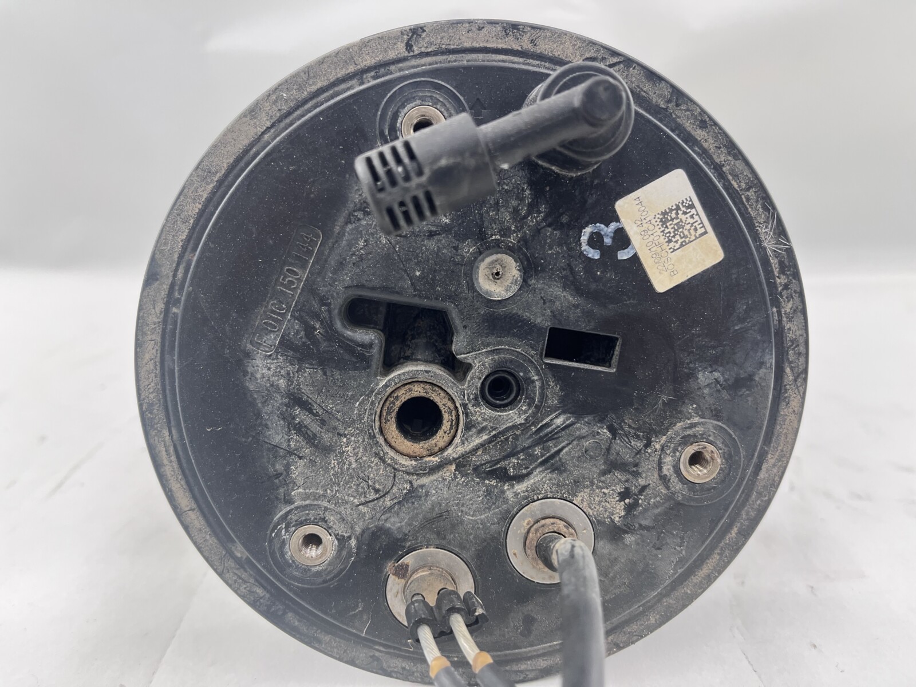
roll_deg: +2.4
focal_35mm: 26
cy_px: 344
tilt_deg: -19.5
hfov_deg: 67.3
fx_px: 688
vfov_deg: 53.1
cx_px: 458
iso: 125
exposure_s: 1/120
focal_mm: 5.1
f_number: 1.6
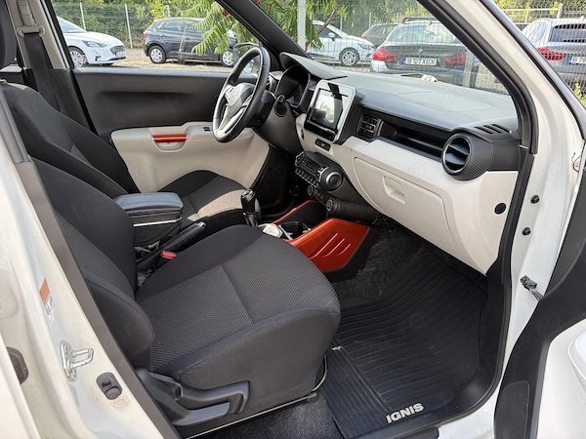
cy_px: 220
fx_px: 440
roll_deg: +0.3
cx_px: 293
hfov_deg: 67.3
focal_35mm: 26
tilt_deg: -23.9
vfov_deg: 53.1
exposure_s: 1/249
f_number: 1.6
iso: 40
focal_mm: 5.96
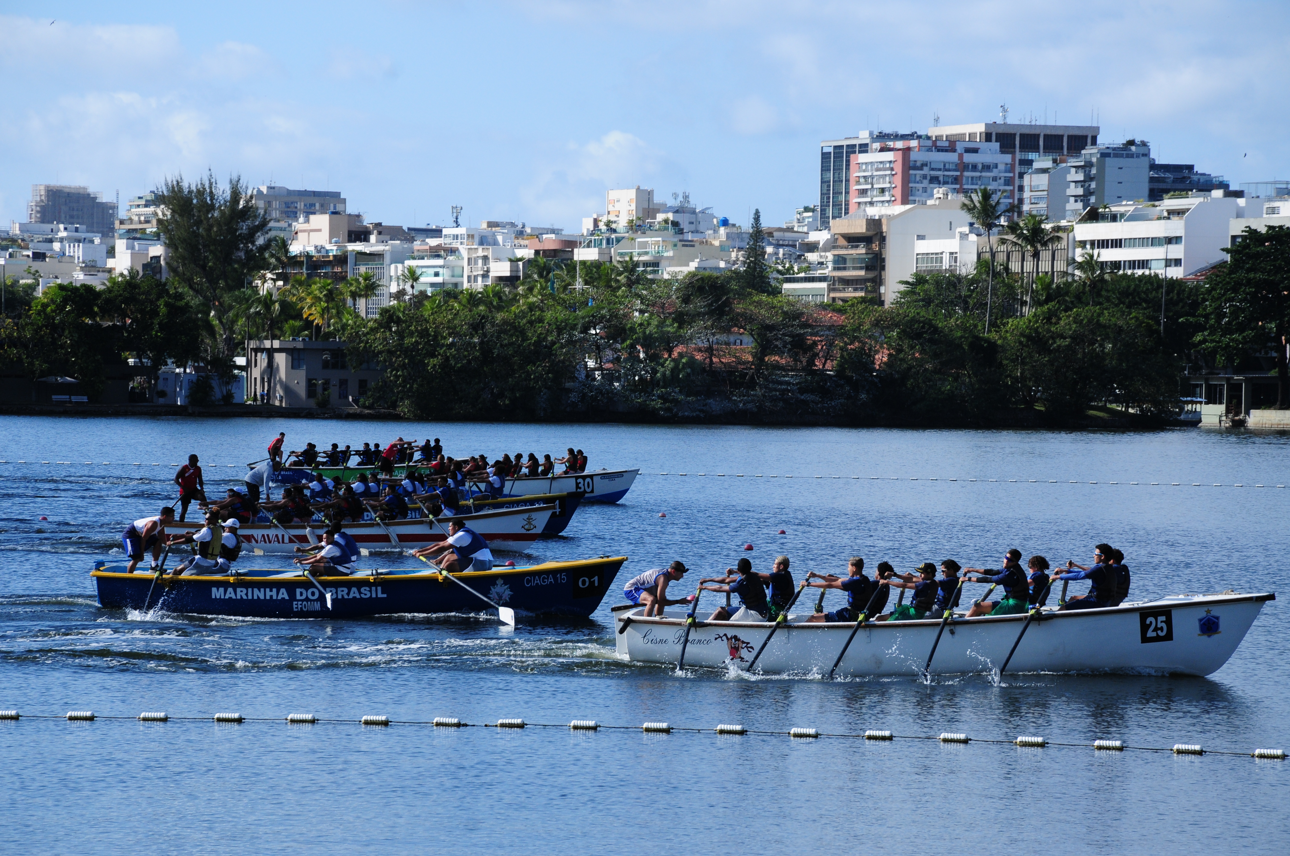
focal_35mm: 142
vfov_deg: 9.6
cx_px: 645
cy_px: 428
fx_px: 5100
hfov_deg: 14.4
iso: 320
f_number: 8
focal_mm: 95
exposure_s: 1/640
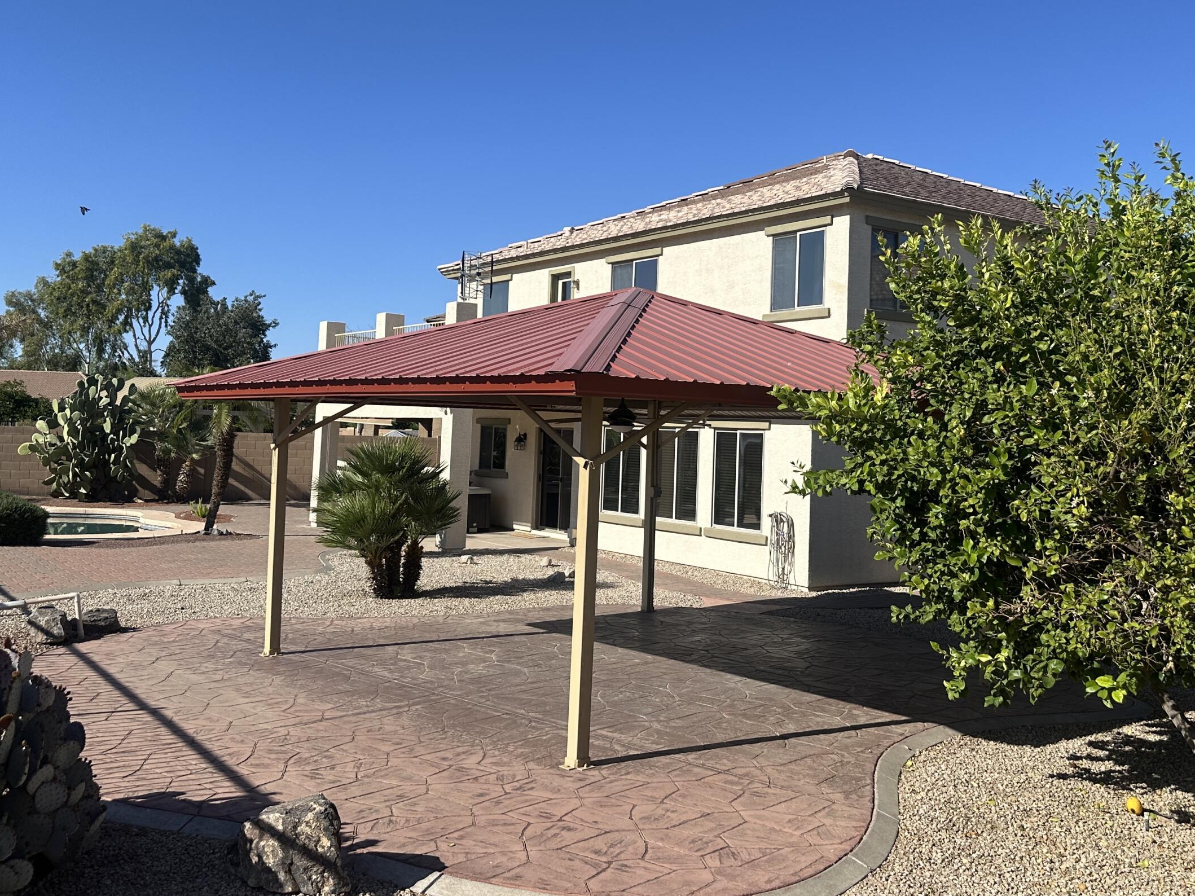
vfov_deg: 41.6
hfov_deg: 53.8
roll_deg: -1.5
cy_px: 364
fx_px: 1174
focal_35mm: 34
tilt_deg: +4.4
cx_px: 685
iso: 80
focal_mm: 6.86
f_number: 1.78
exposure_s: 1/5000
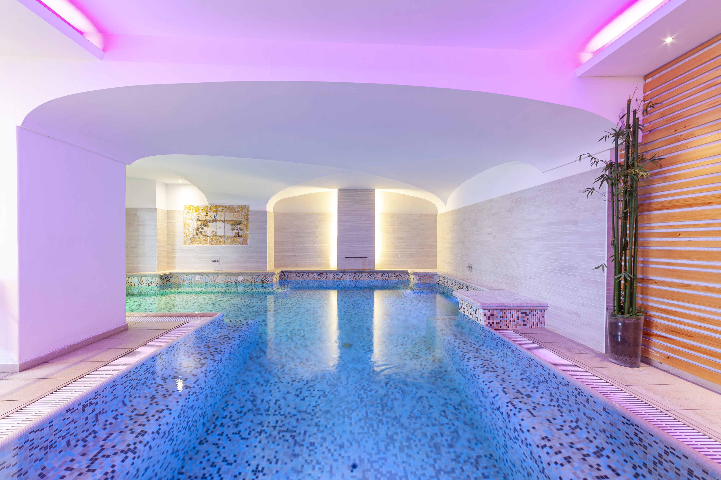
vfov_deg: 81.1
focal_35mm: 14
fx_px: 280
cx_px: 360
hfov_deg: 104.3
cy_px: 240
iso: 200
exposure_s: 1/1.25
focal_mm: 14
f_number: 9
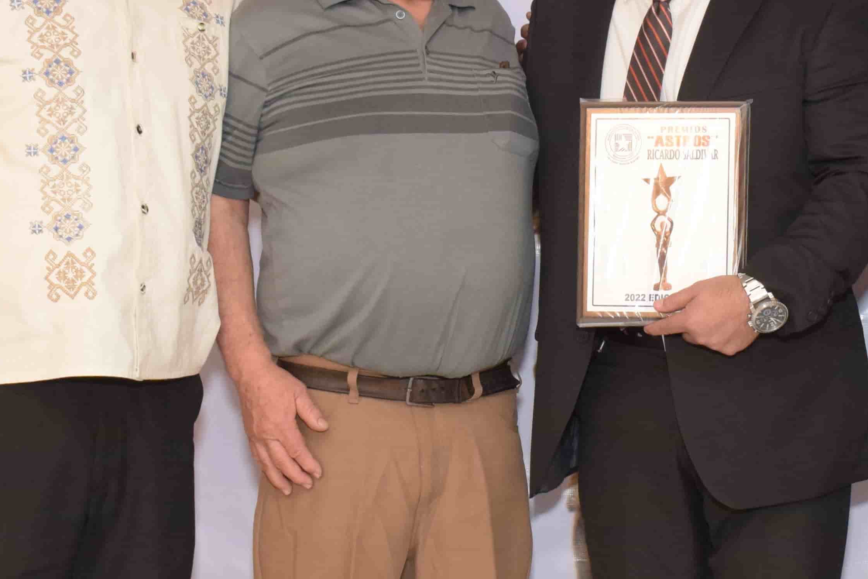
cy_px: 402
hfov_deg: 22.0
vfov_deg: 14.8
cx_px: 570
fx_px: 2226
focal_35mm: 92
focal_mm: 23
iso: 1600
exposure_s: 1/60
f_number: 4.5
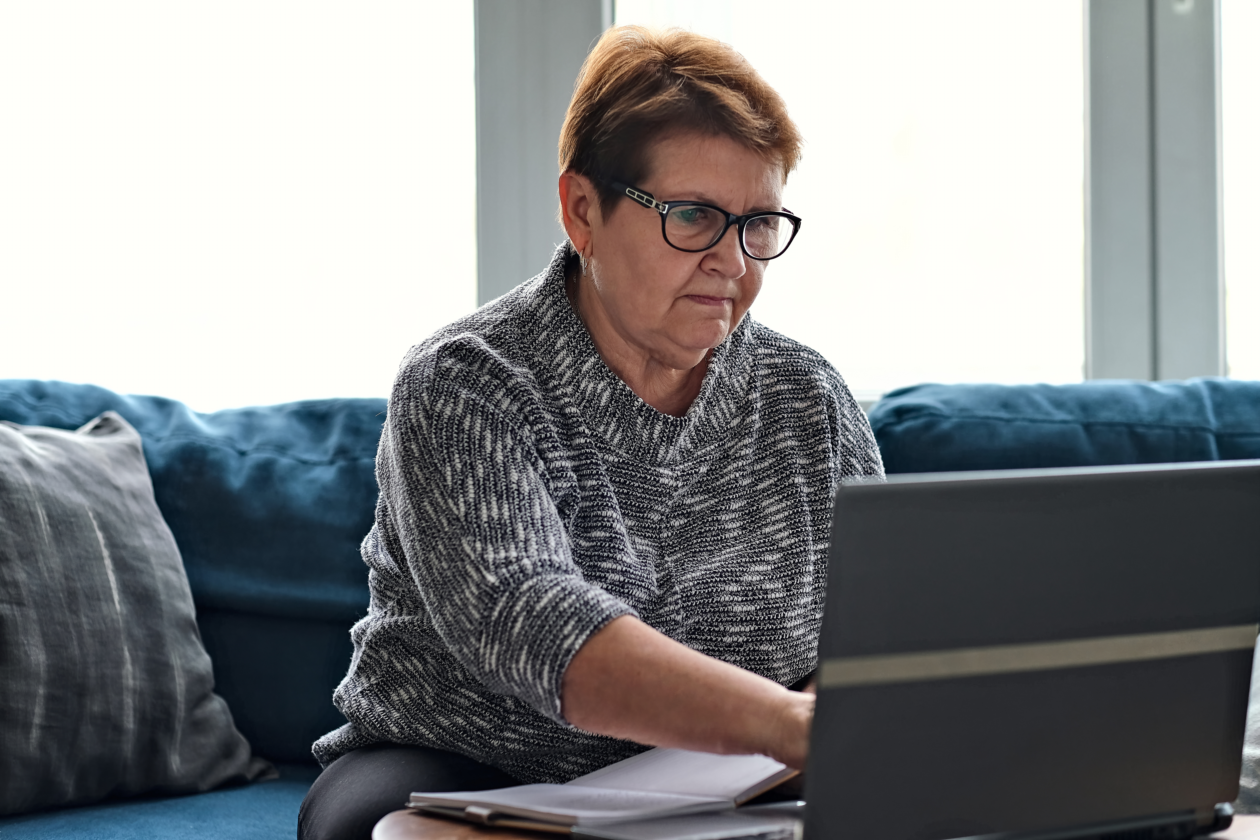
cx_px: 630
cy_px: 420
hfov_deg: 24.2
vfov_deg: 16.3
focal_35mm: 84
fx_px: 2940
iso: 250
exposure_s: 1/125
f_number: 2.2
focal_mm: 56
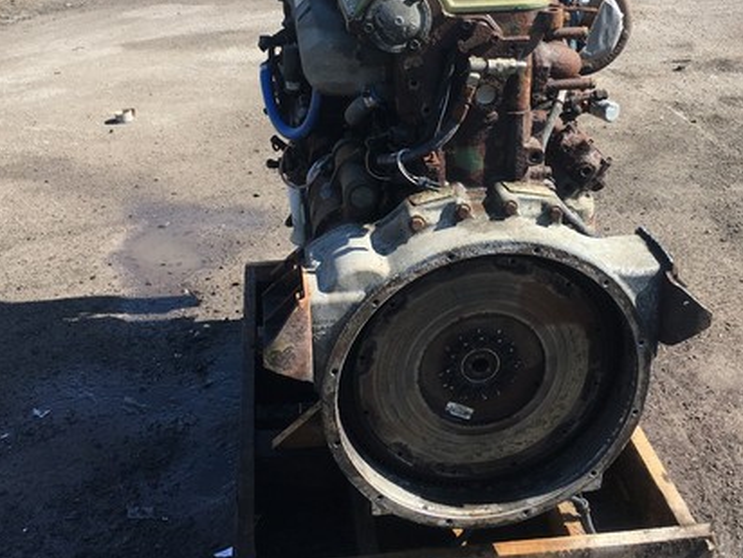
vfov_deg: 31.8
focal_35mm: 45
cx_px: 427
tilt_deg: -20.9
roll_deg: +0.5
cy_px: 168
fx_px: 966
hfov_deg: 42.0
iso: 25
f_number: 2.2
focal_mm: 4.15
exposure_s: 1/630
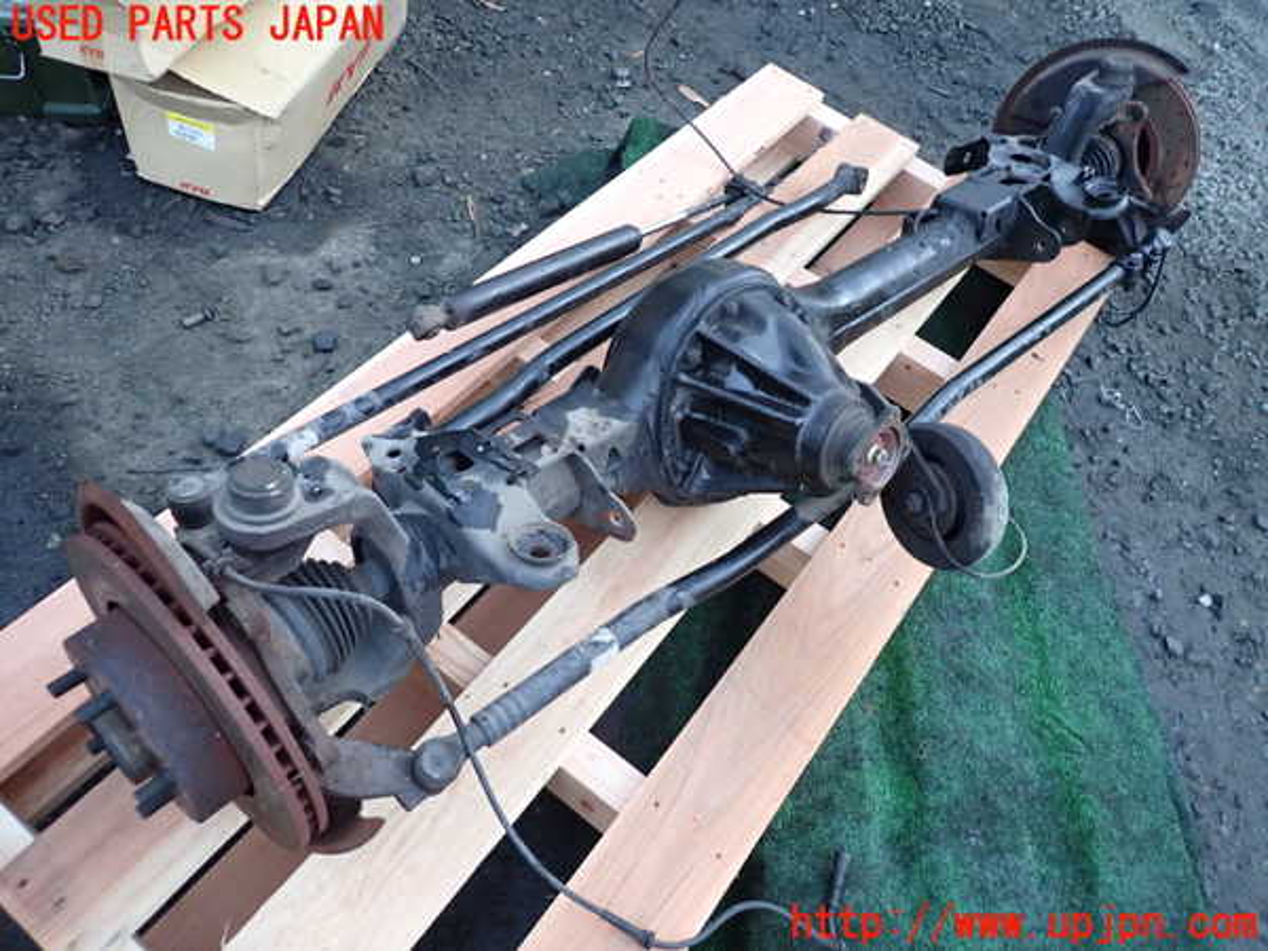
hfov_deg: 69.4
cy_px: 476
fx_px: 916
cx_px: 634
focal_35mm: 25
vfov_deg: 54.9
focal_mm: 4.5
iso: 320
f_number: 2
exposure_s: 1/30
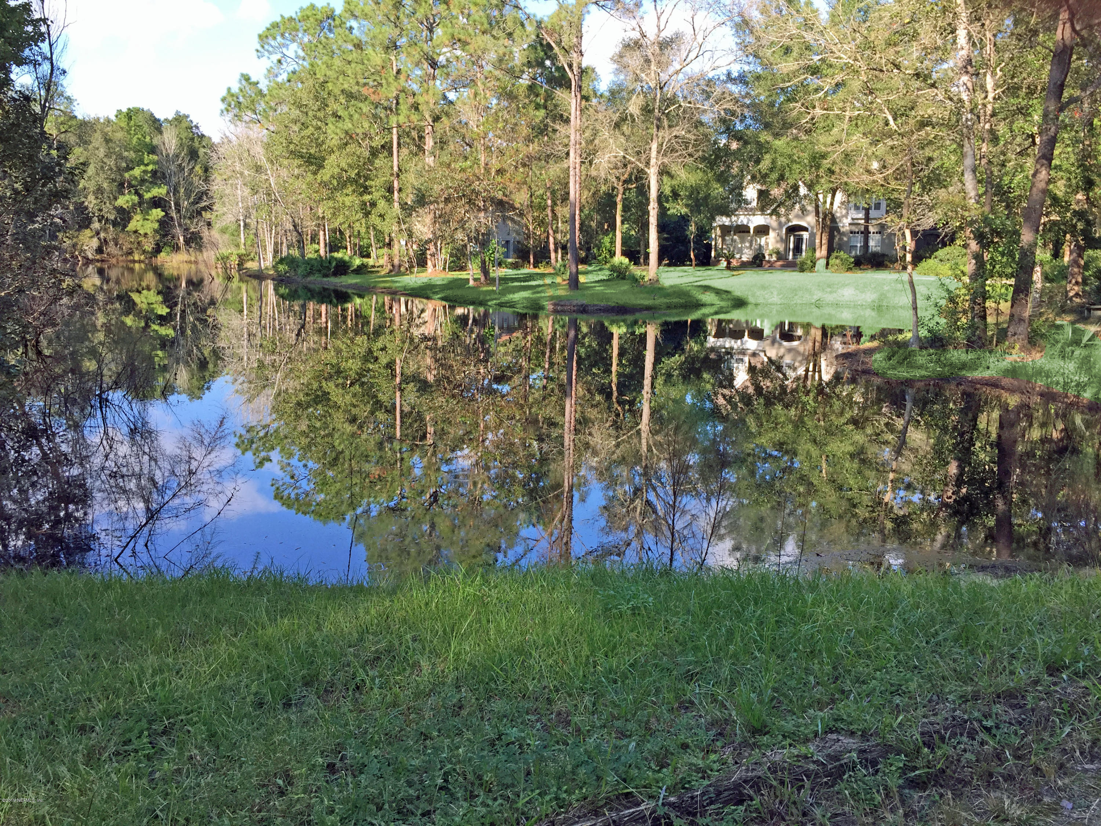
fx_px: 922
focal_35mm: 29
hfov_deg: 61.7
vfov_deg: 48.2
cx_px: 550
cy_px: 413
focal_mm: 4.15
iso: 32
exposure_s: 1/391
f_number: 2.2
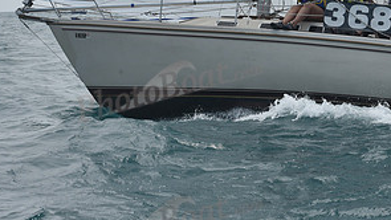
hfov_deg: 14.8
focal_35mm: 144
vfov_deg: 8.4
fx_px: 1493
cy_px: 1
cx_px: 333
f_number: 11
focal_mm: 70
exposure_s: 1/800
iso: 250
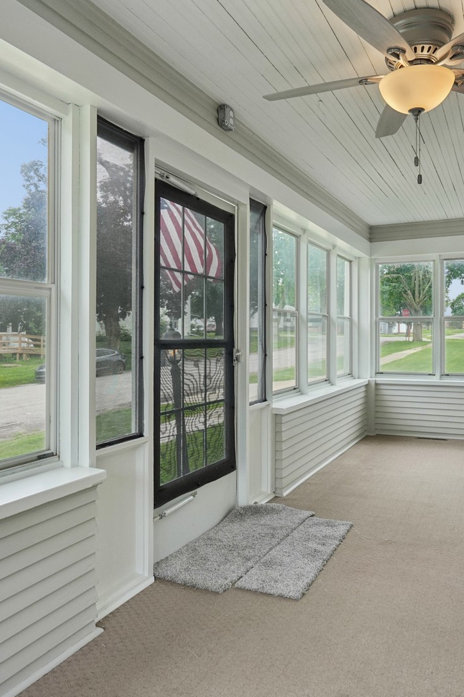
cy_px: 353
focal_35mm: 25
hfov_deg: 50.7
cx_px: 293
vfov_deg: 71.5
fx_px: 483
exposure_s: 1/200
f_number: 8
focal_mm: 16
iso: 400
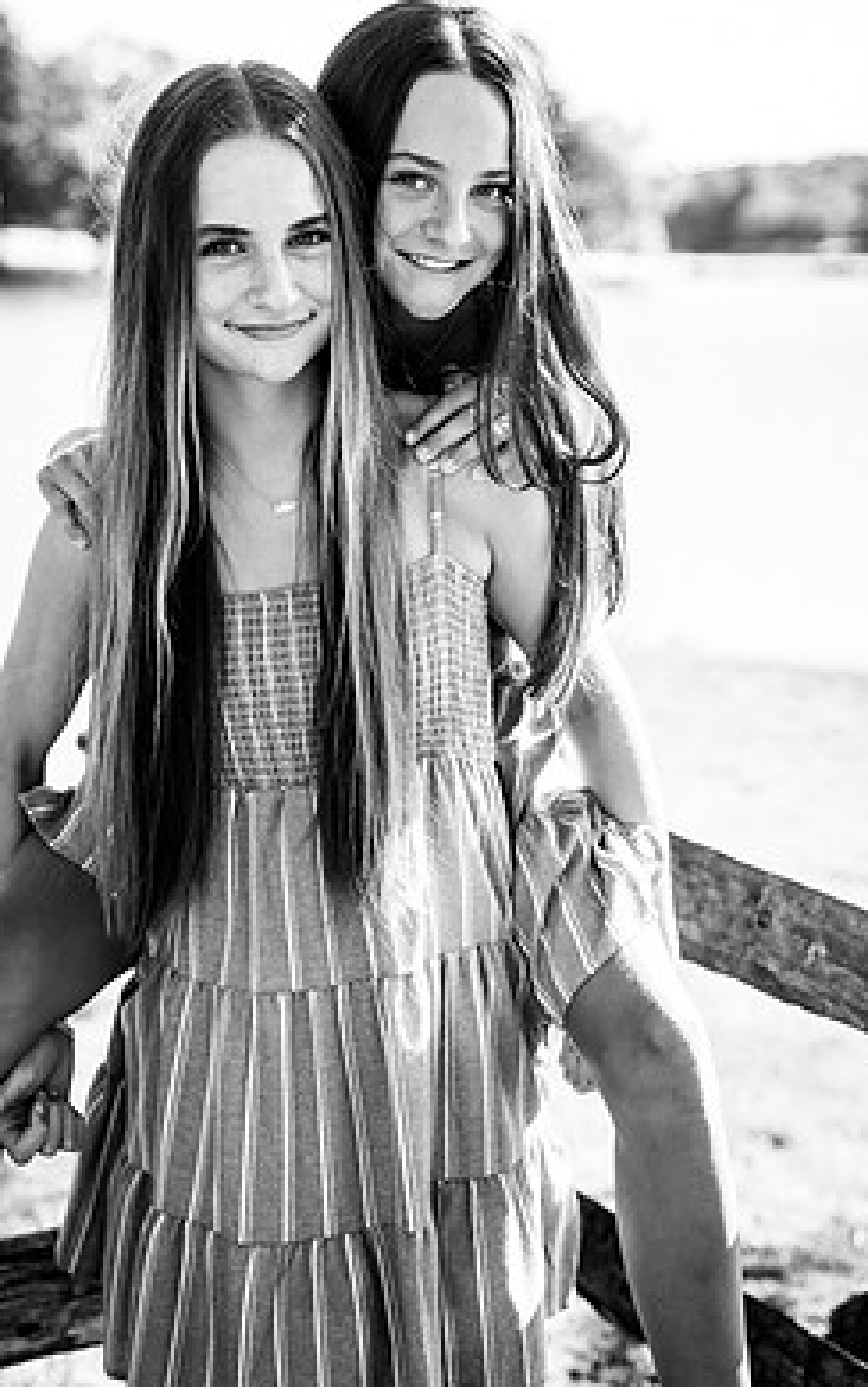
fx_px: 2799
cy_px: 590
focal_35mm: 74
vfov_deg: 27.8
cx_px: 374
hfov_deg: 17.6
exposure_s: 1/250
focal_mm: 63
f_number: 3.5
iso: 125
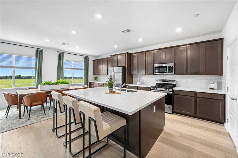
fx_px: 93
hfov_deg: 104.2
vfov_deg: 81.2
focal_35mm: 14
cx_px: 119
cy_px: 79
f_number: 9.5
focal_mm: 14
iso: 400
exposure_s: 1/6
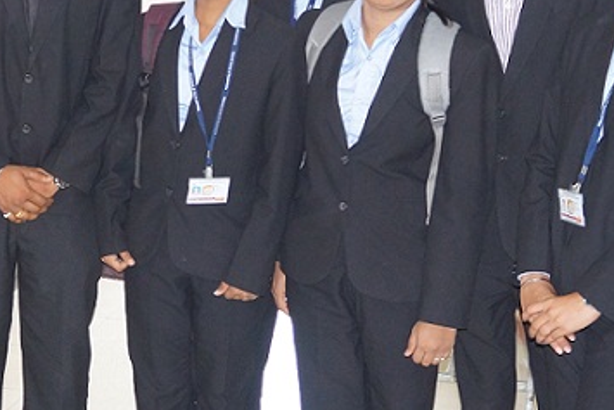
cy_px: 19
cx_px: 241
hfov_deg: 26.2
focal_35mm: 77
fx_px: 1314
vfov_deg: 17.4
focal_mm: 22
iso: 2000
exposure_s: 1/160
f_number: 4
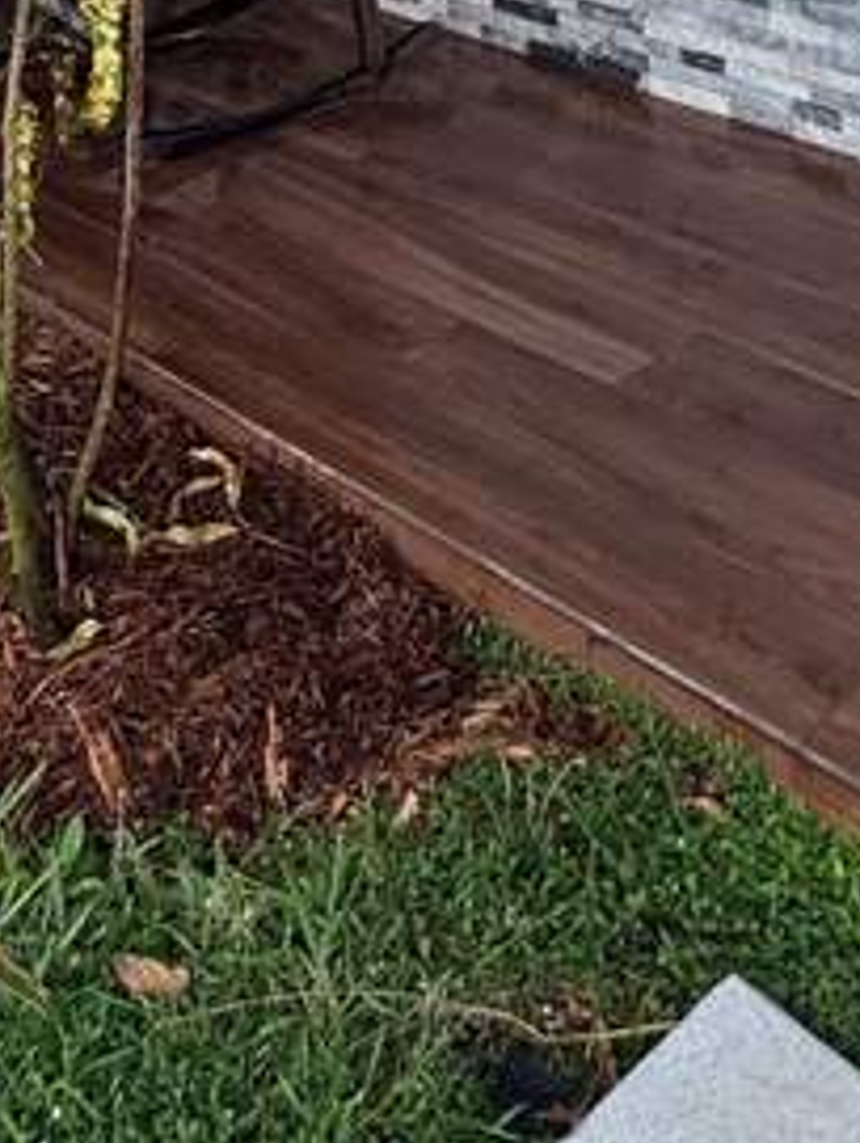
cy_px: -654
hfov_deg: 26.5
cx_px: 548
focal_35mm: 55
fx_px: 1818
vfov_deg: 24.9
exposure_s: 1/131
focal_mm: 2.22
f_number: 2.2
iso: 40
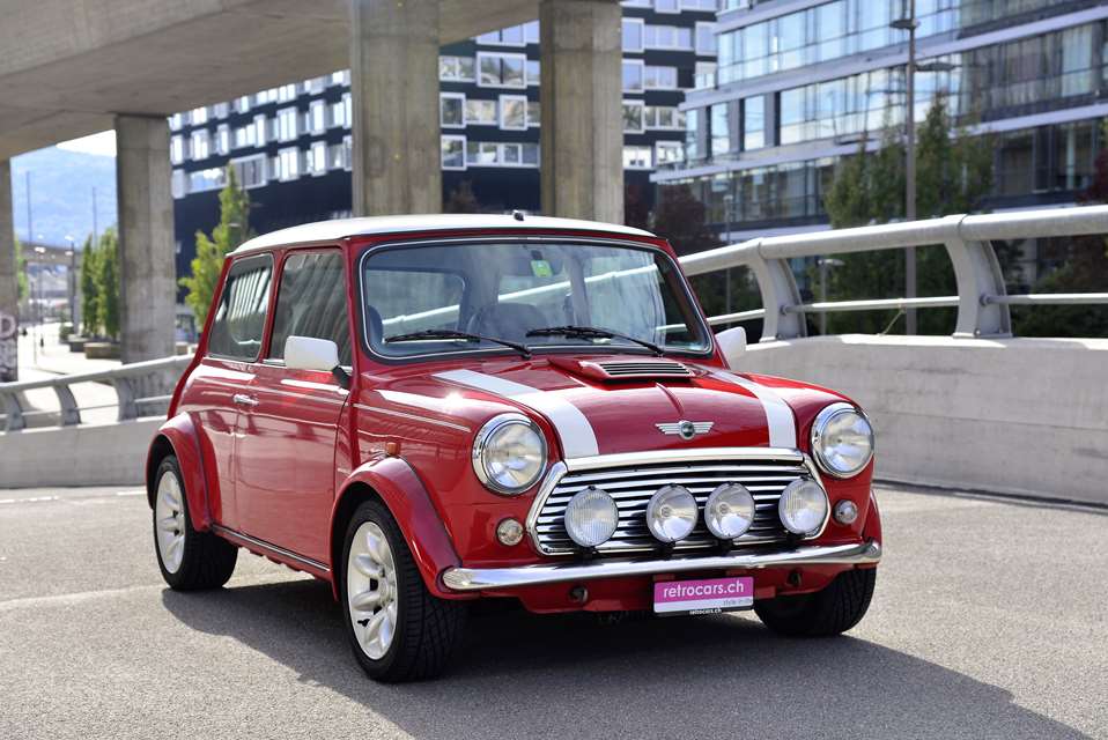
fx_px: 1909
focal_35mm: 62
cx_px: 554
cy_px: 370
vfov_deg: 21.9
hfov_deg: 32.4
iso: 200
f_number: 6.3
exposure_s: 1/250
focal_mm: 62
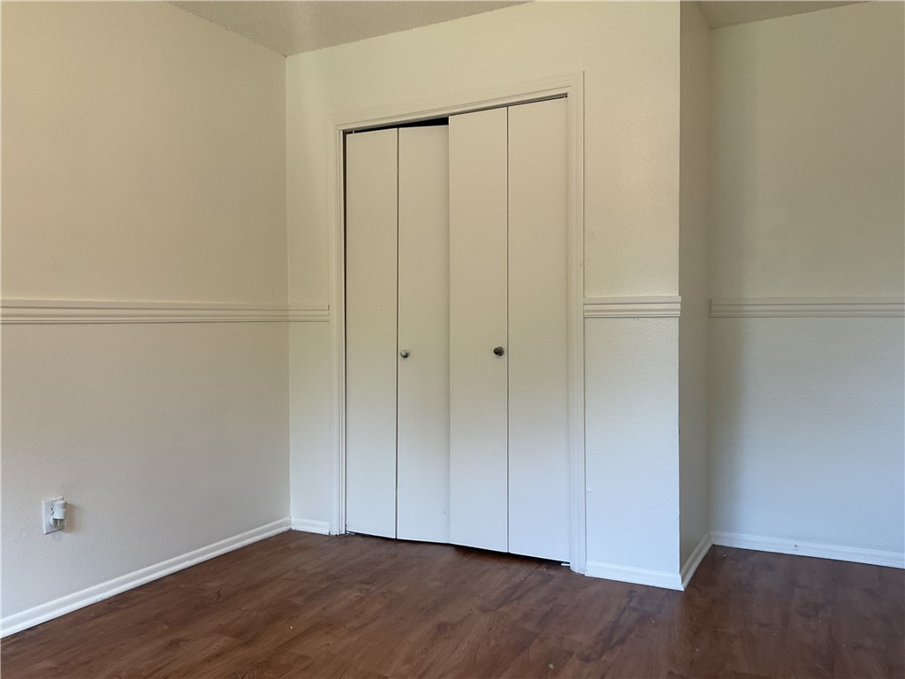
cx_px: 452
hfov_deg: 61.7
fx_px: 758
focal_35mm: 29
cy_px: 340
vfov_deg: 48.2
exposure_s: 1/60
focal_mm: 3
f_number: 1.8
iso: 50
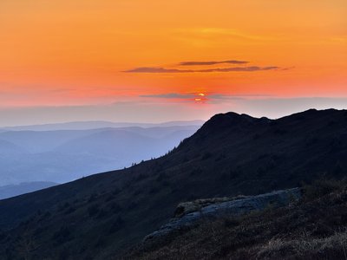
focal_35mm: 120
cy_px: 130
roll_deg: +0.4
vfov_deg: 12.3
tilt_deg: -0.5
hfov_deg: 16.4
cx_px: 174
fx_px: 1203
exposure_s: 1/721
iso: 50
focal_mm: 15.66
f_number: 2.8
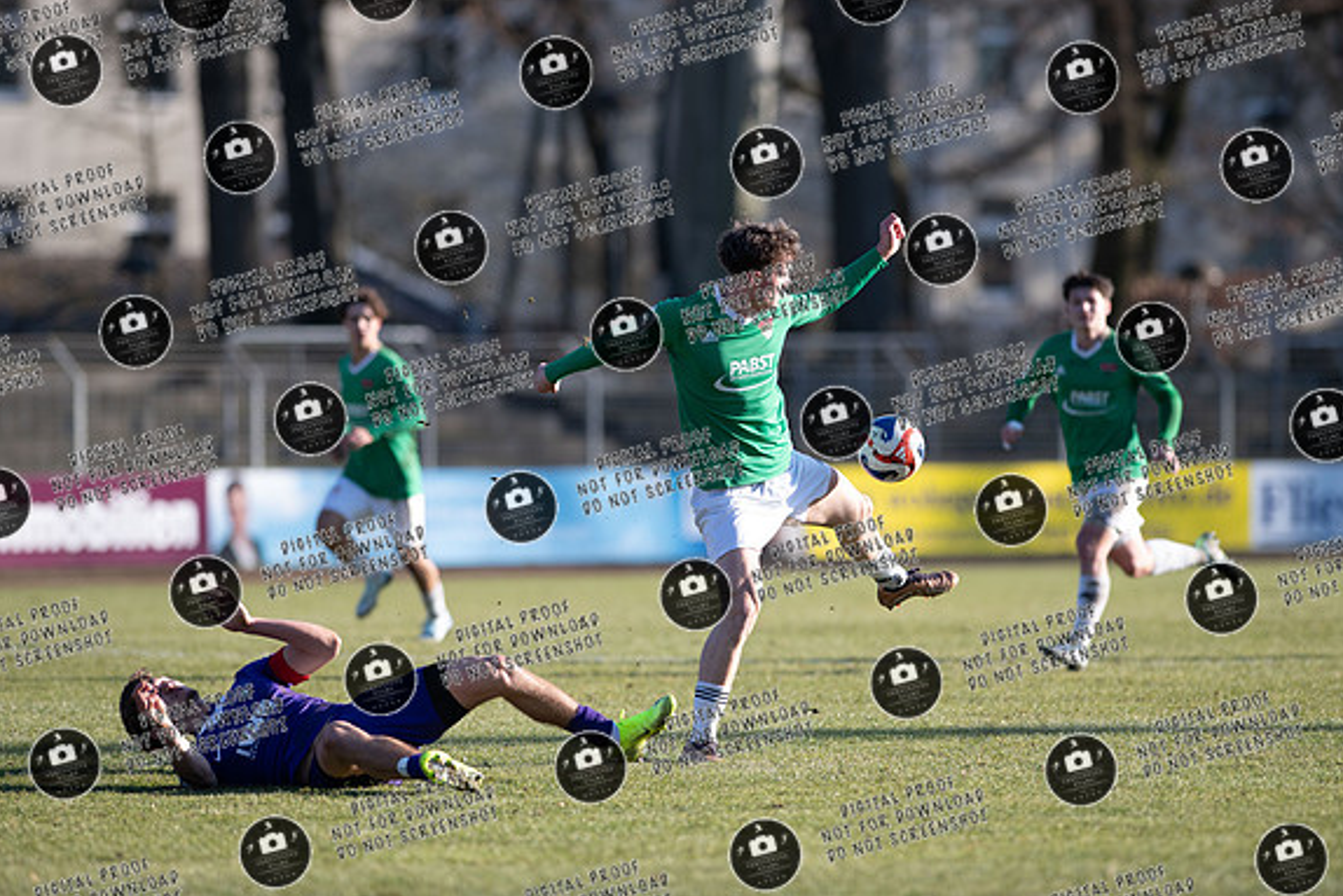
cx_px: 681
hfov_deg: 6.4
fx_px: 12089
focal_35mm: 324
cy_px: 423
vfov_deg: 4.2
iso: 320
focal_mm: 300
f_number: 3.5
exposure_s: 1/1600
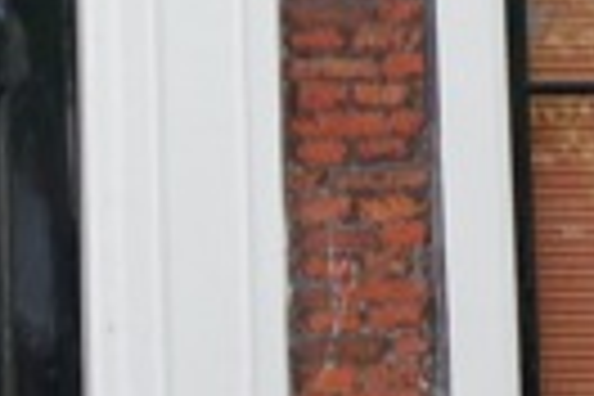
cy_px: -223
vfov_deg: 3.8
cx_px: -180
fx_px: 6006
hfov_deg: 5.6
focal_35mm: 364
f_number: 7.1
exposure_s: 1/200
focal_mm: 50
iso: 400
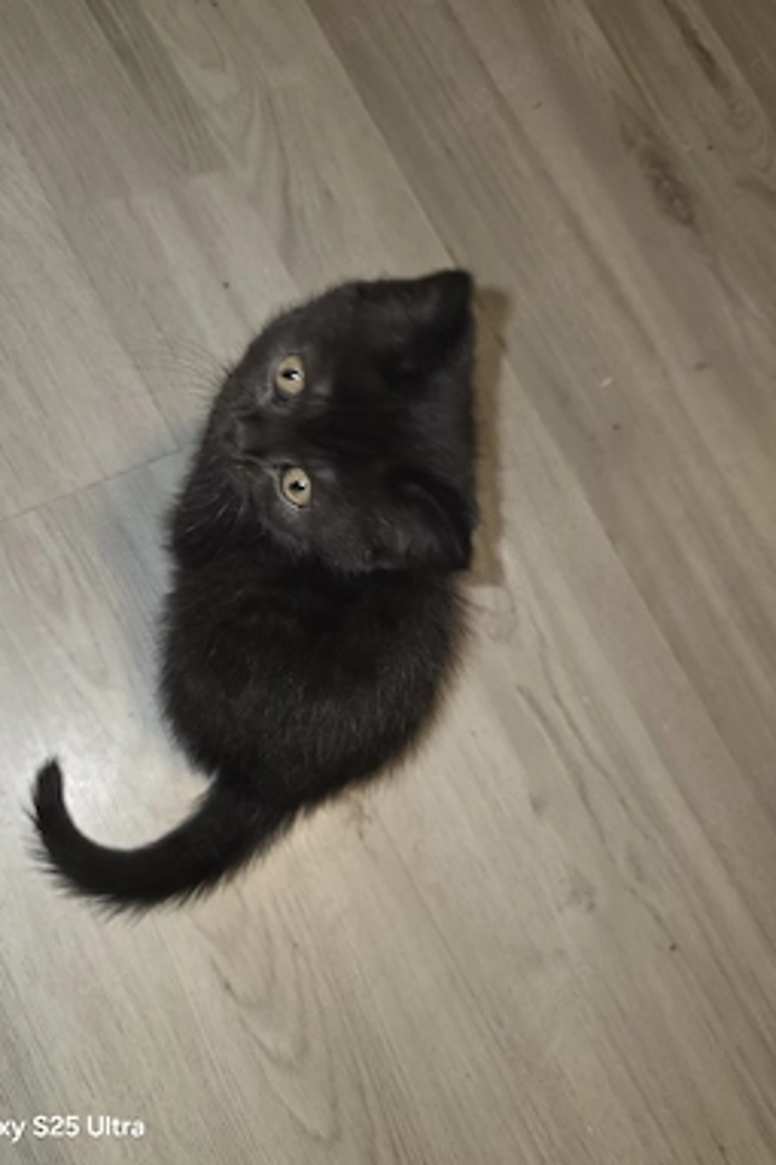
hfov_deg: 51.1
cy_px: 587
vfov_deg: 71.5
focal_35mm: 25
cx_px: 341
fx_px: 809
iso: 2500
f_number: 1.7
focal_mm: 6.3
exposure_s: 1/16.7
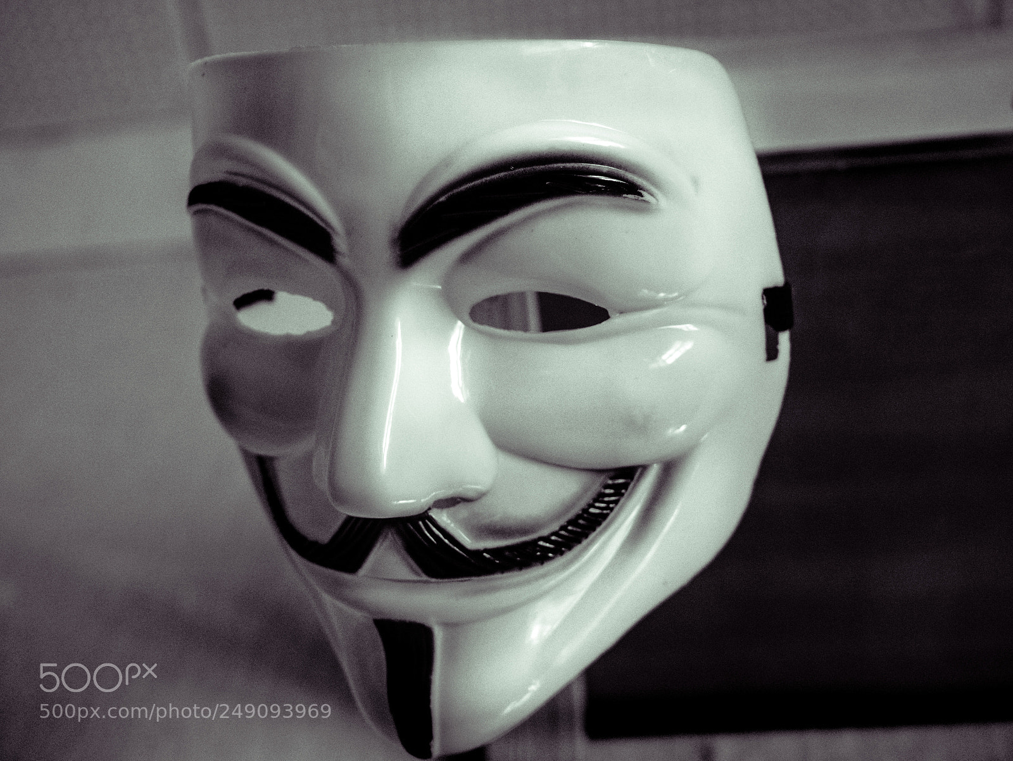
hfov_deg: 38.2
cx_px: 506
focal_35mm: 50
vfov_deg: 29.1
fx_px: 1464
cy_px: 380
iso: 3200
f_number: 2.8
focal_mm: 25
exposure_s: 1/60
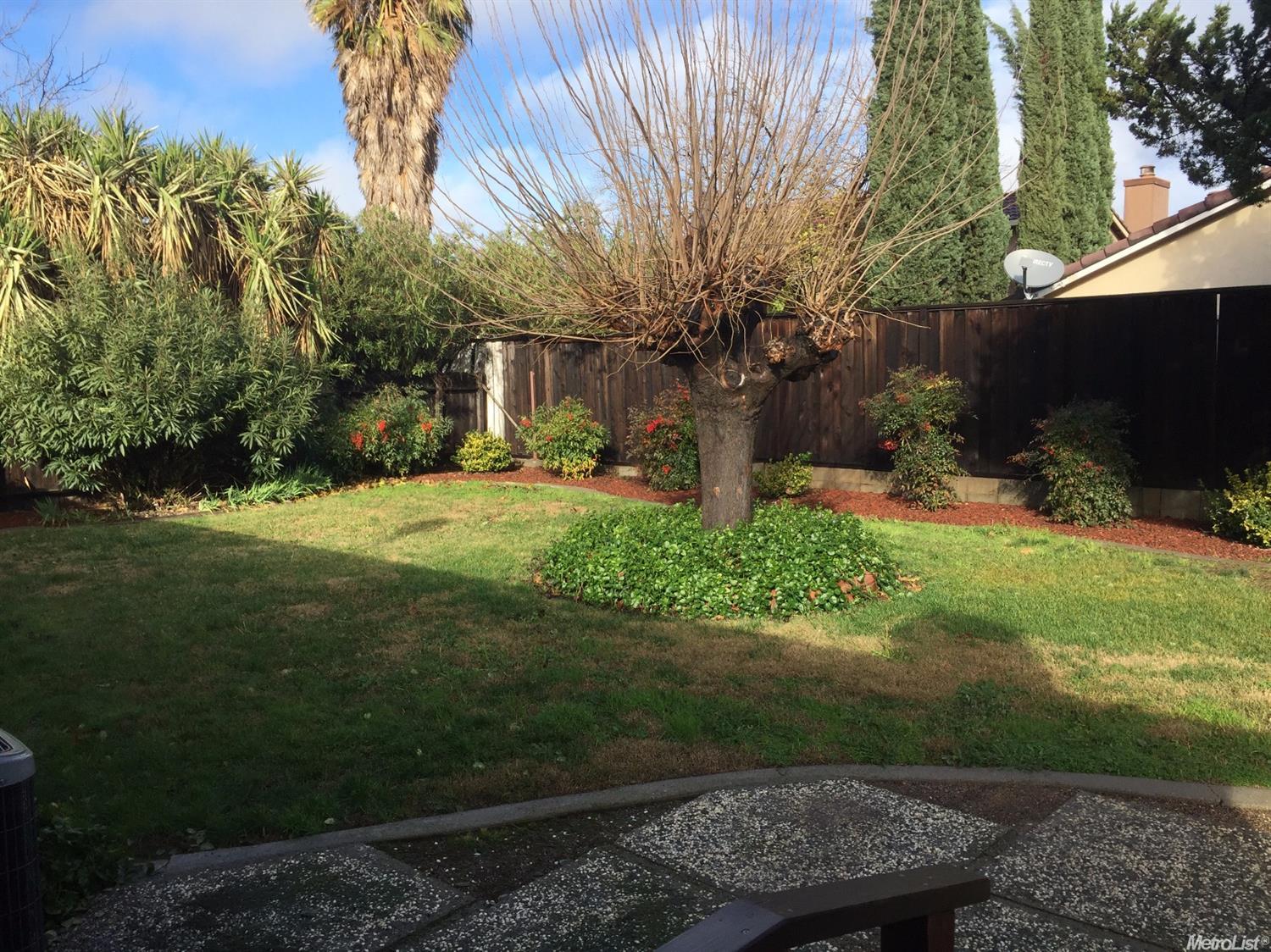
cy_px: 476
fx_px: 1064
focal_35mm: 29
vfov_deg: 48.2
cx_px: 636
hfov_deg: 61.7
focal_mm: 4.15
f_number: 2.2
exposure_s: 1/942
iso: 32
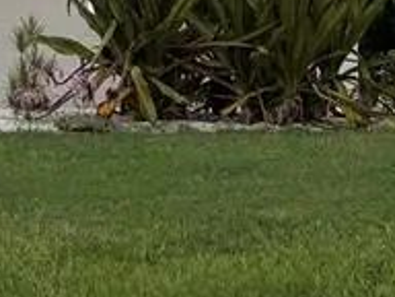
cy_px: -33
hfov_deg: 12.5
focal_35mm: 139
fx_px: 1586
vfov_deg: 10.5
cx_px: -395
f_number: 1.6
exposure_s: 1/3448
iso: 50
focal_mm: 5.96
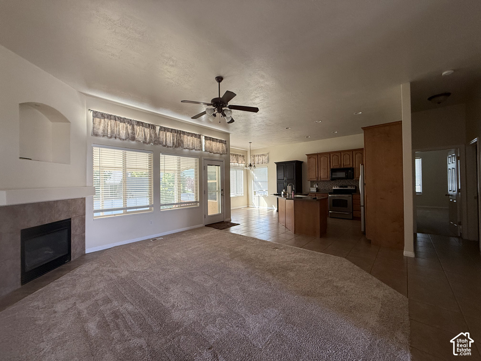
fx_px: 195
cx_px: 240
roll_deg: +0.7
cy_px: 180
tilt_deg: +1.6
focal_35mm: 14
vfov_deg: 85.7
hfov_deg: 102.1
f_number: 2.2
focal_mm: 2.22
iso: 200
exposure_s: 1/99
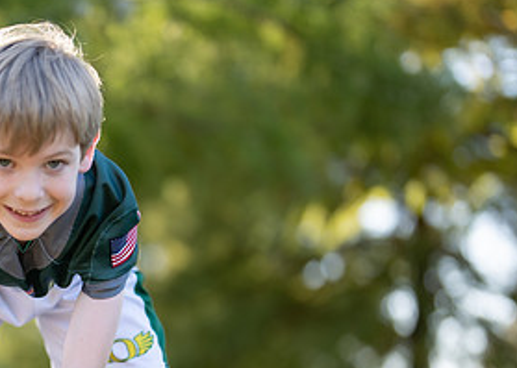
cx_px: 43
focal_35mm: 109
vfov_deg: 13.0
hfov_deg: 18.0
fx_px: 1600
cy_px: 327
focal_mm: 50
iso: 100
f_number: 1.2
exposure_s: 1/1250
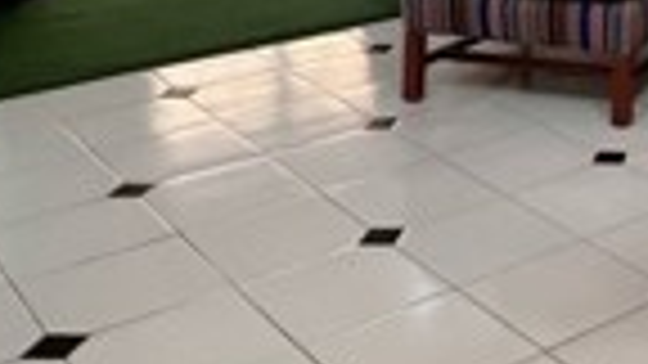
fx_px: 1082
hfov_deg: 28.5
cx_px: 796
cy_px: -195
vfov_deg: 17.1
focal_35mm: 63
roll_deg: -0.5
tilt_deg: -5.3
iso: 250
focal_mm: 1.57
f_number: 1.8
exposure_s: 1/120
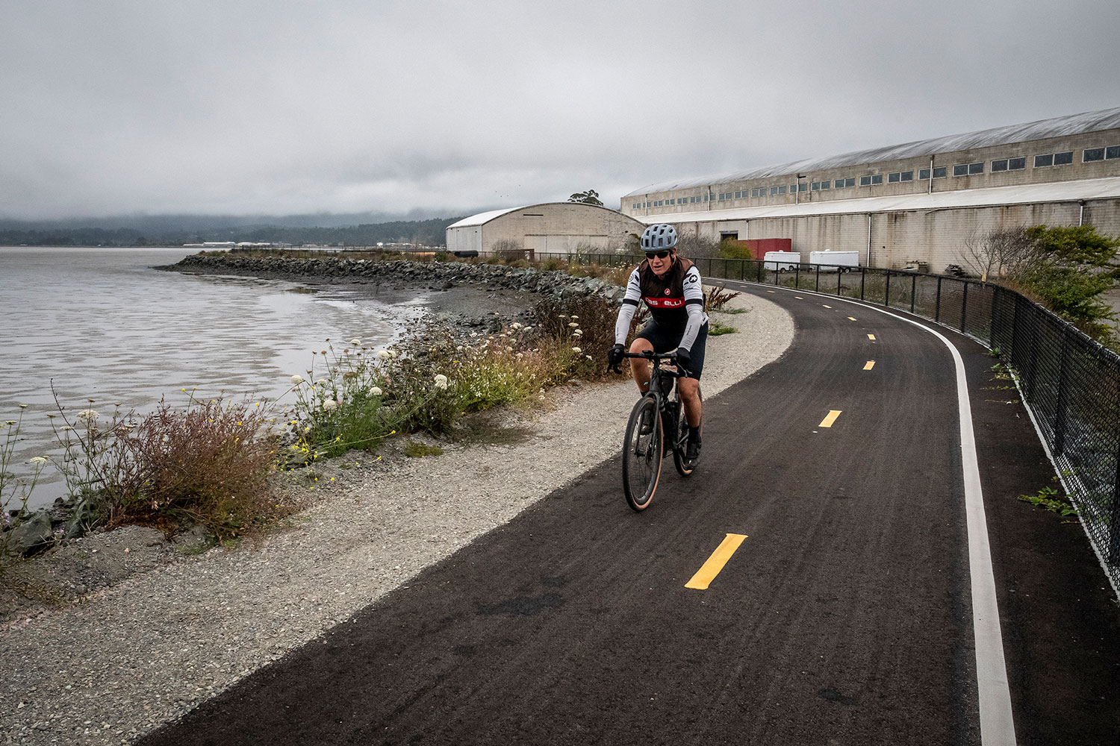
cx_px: 560
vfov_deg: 43.6
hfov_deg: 61.9
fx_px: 933
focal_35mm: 30
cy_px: 373
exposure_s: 1/1000
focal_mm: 20
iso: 1600
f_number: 14
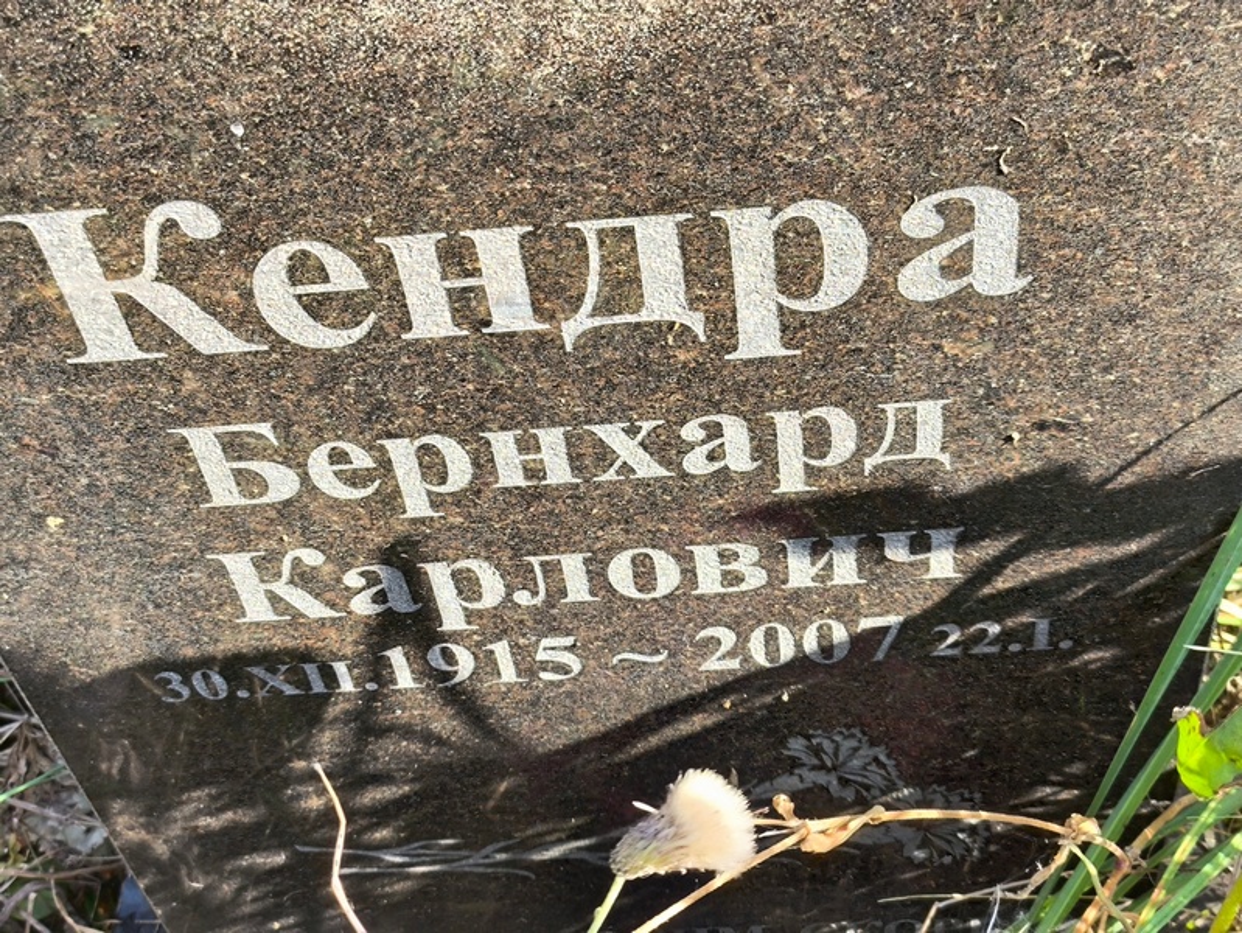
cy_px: 466
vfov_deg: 29.1
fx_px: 1795
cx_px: 621
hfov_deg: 38.2
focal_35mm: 50
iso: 50
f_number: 1.7
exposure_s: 1/136
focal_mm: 4.71
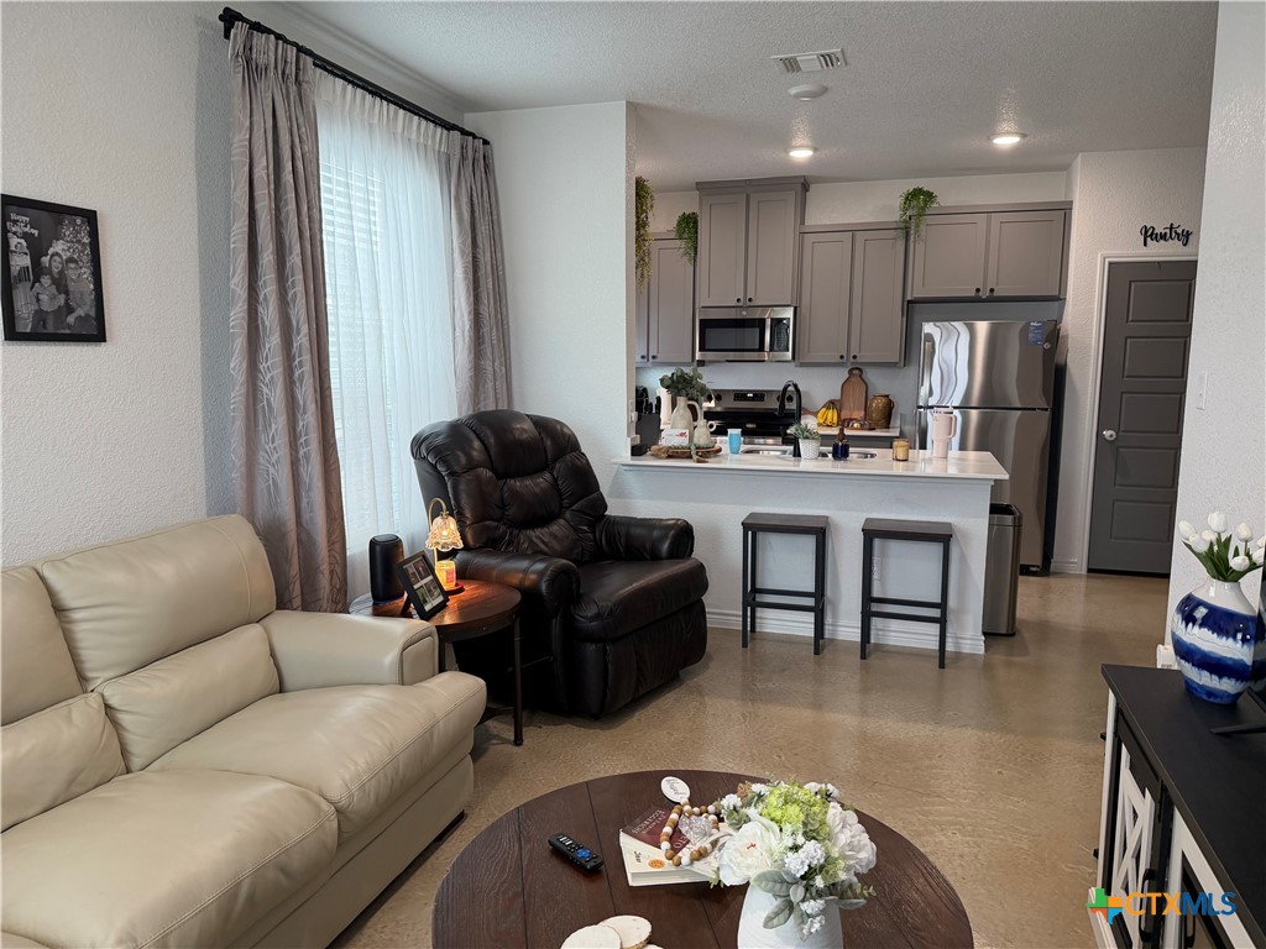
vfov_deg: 56.8
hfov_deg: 71.6
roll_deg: -0.4
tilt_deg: -8.0
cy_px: 474
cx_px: 633
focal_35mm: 24
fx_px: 878
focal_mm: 6.76
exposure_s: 1/120
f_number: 1.78
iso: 250
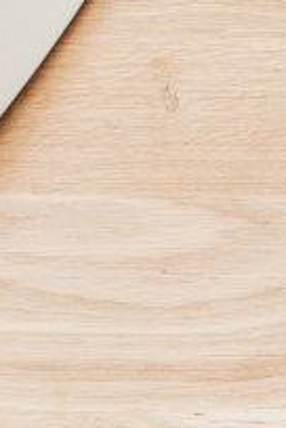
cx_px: 219
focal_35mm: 174
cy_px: 204
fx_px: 2073
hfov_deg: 7.9
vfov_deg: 11.8
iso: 200
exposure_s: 1/13
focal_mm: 58
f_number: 6.3
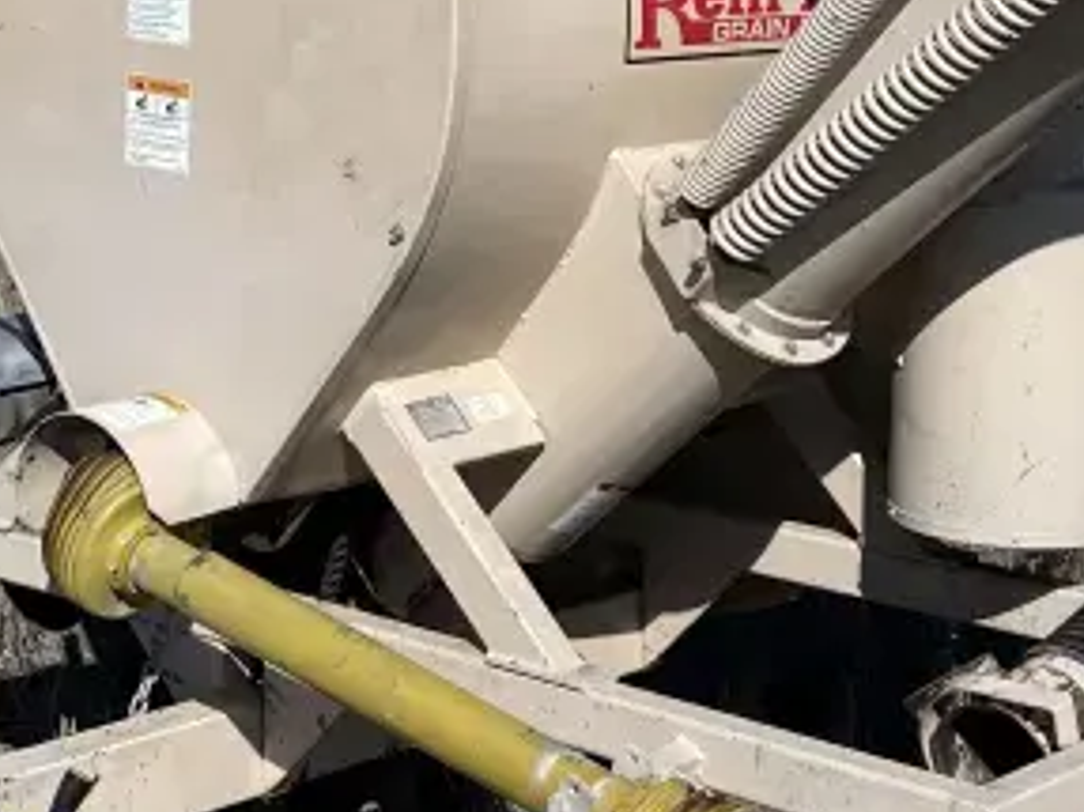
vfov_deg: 16.8
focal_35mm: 87
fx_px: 2723
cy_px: 140
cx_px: 574
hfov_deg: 22.5
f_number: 1.6
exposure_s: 1/5618
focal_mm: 5.1
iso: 32
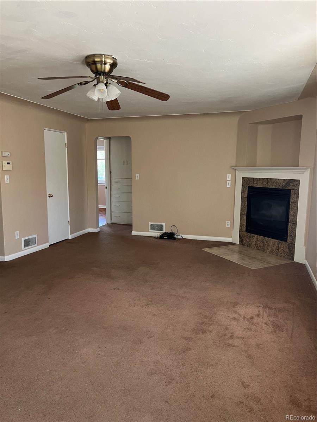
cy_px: 211
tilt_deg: -6.9
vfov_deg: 67.3
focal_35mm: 26
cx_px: 158
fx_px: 317
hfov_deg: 53.1
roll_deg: -0.3
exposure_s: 1/88
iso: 125
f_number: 1.5
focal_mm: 5.7
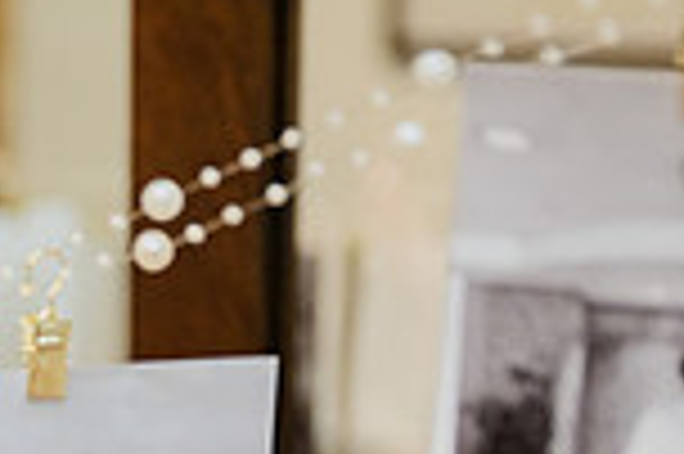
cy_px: 668
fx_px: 3189
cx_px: -495
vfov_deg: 8.0
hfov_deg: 11.5
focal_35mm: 168
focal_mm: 44
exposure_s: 1/160
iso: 800
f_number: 2.8
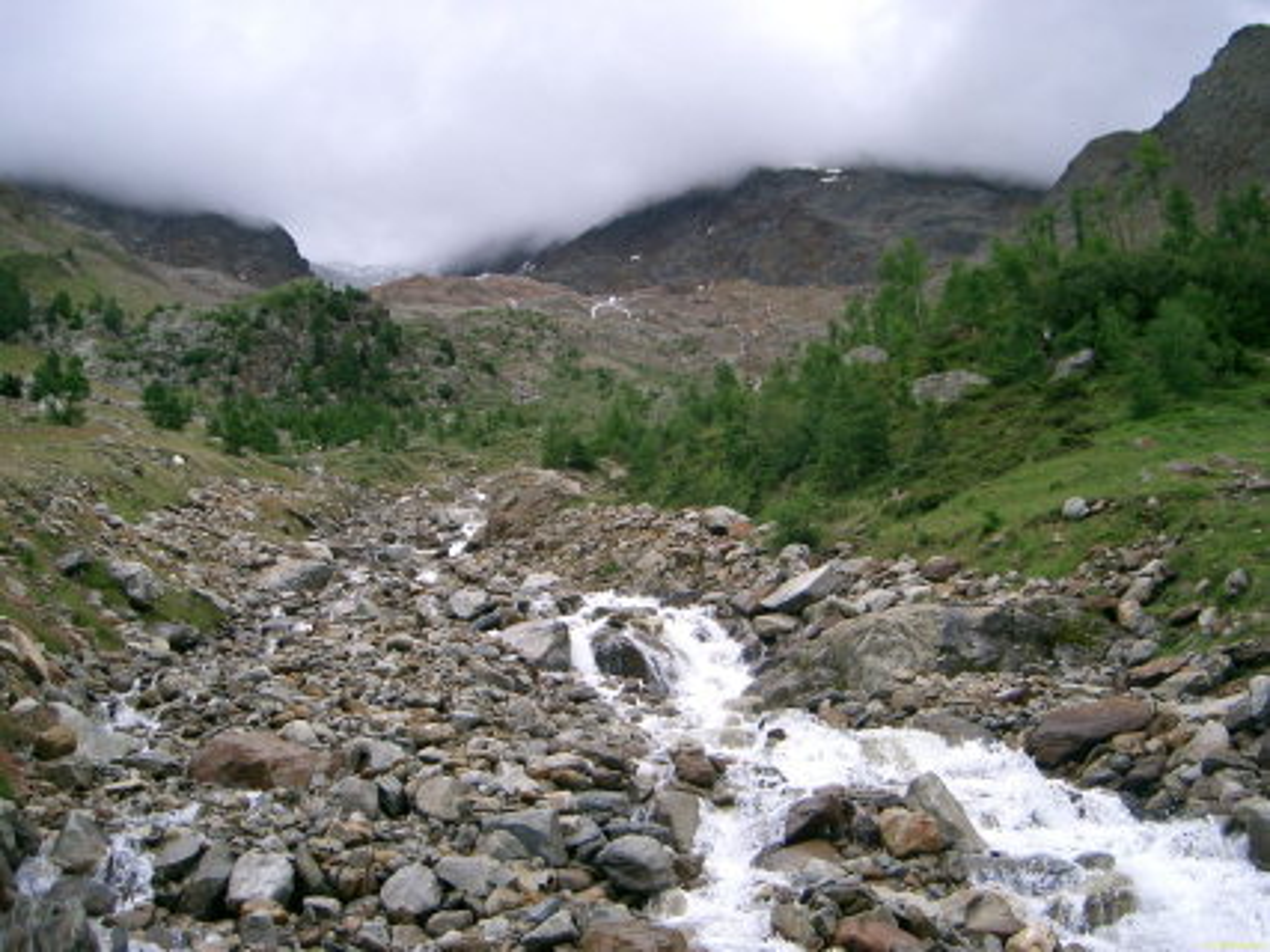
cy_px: 476
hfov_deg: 47.9
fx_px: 1430
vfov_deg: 36.8
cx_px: 635
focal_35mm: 39
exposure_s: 1/400
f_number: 2.8
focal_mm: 8
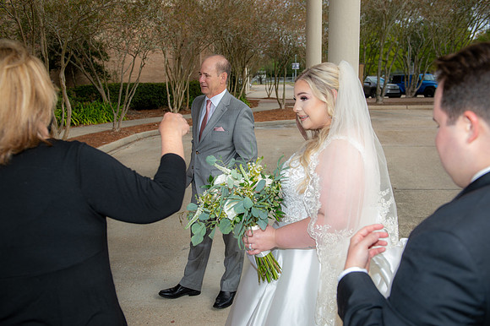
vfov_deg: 38.8
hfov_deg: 55.8
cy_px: 163
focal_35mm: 34
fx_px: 462
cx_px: 245
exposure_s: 1/250
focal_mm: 34
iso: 64
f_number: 5
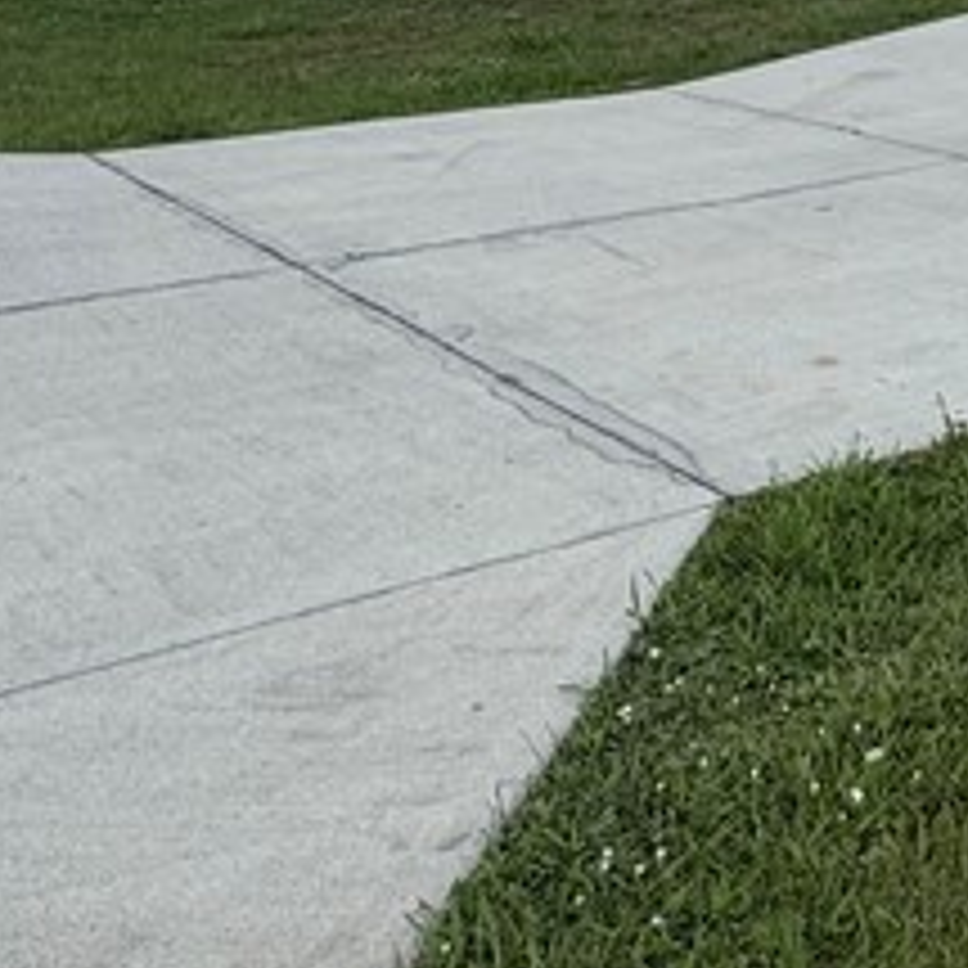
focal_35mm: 59
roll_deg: +1.6
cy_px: -185
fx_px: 1867
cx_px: 1126
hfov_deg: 26.3
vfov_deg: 26.0
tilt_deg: -2.7
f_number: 2.2
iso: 50
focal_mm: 2.22
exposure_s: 1/2770
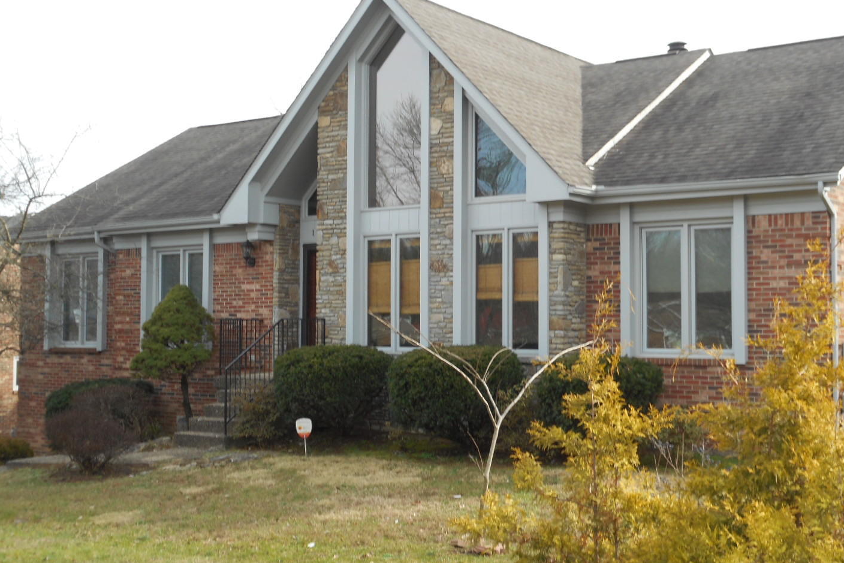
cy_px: 272
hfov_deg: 38.1
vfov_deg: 26.0
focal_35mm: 52
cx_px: 479
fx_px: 1219
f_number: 4.7
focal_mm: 7.9
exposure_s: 1/100
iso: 80
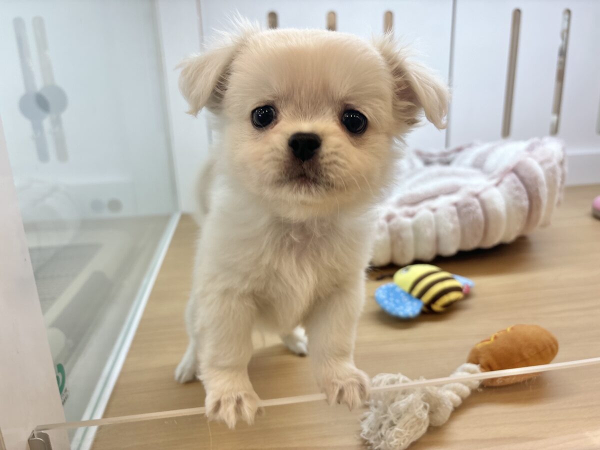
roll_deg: +0.9
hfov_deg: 67.3
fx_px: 451
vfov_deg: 53.1
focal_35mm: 26
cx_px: 300
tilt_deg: -15.7
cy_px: 225
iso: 50
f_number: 1.6
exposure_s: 1/100
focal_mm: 5.96
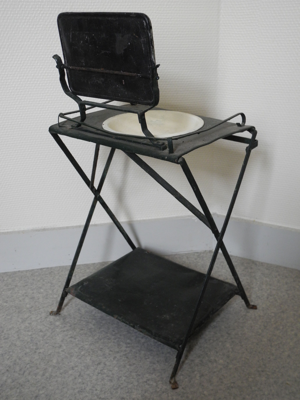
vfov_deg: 45.8
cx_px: 150
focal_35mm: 41
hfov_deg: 35.1
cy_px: 200
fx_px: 474
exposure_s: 1/18
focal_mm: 8.8
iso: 400
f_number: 3.2
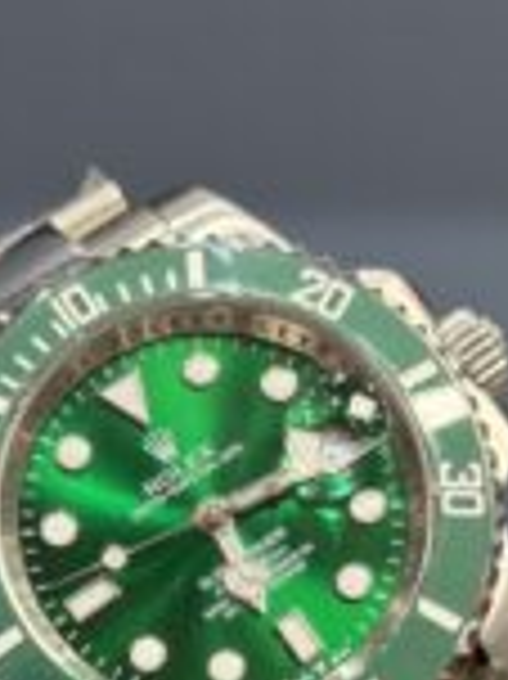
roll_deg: +2.3
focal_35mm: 127
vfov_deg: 15.2
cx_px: 306
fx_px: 2489
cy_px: 721
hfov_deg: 11.7
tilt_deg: -19.7
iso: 125
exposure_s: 1/73
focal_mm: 6.76
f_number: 1.78
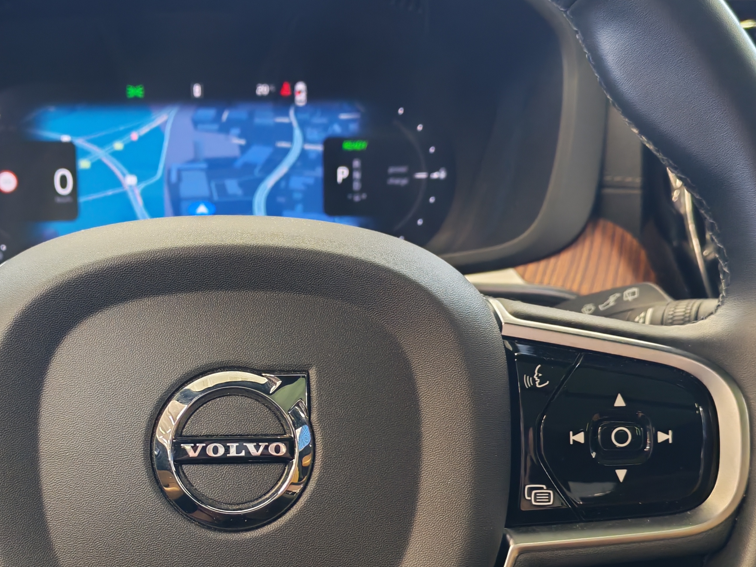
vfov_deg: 26.3
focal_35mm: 55
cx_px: 232
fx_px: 1201
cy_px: 398
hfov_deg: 34.5
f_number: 1.9
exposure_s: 1/50
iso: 834
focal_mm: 6.12
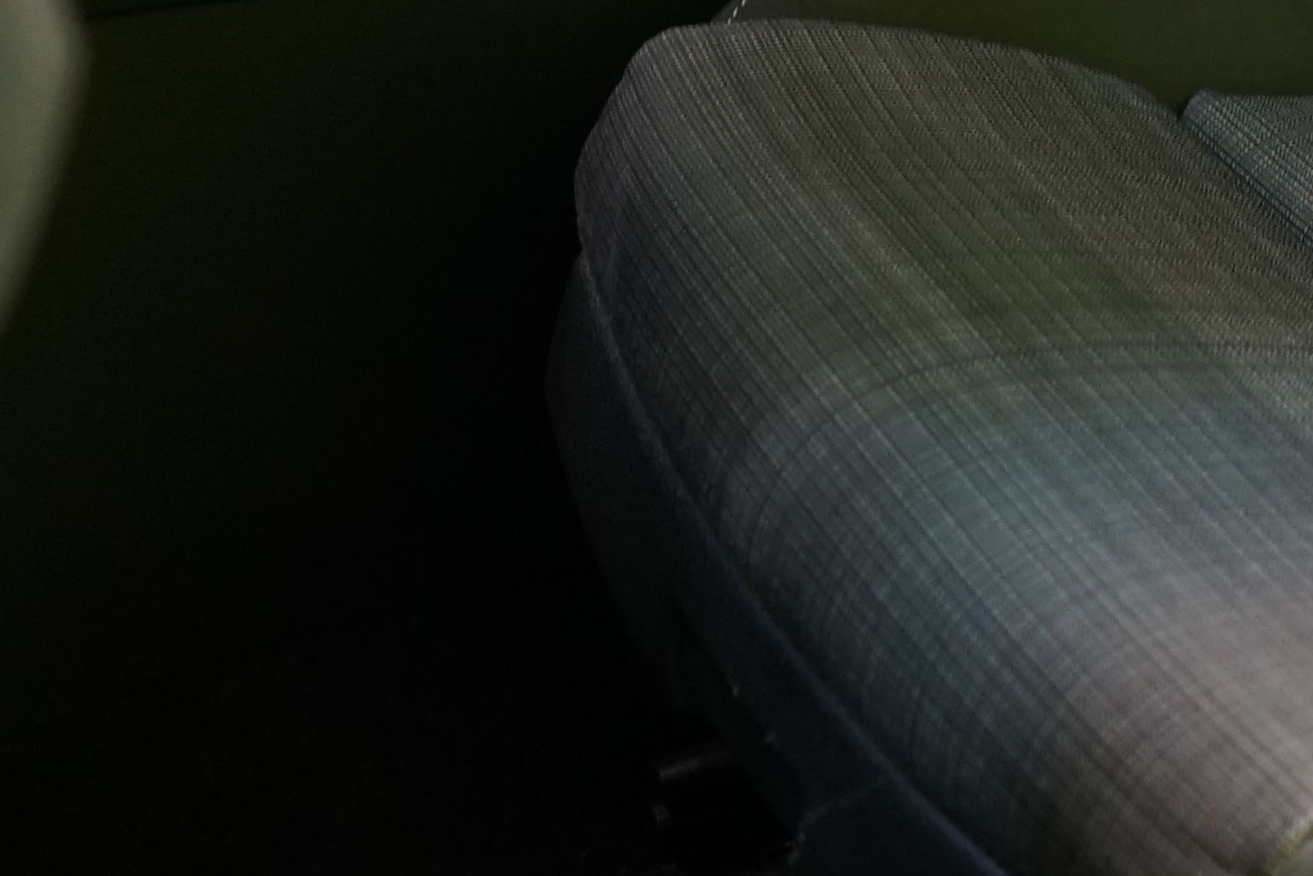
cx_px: 2368
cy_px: -336
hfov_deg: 15.2
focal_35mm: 116
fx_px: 4231
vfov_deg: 11.4
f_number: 3.5
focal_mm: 28
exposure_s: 1/30
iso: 800
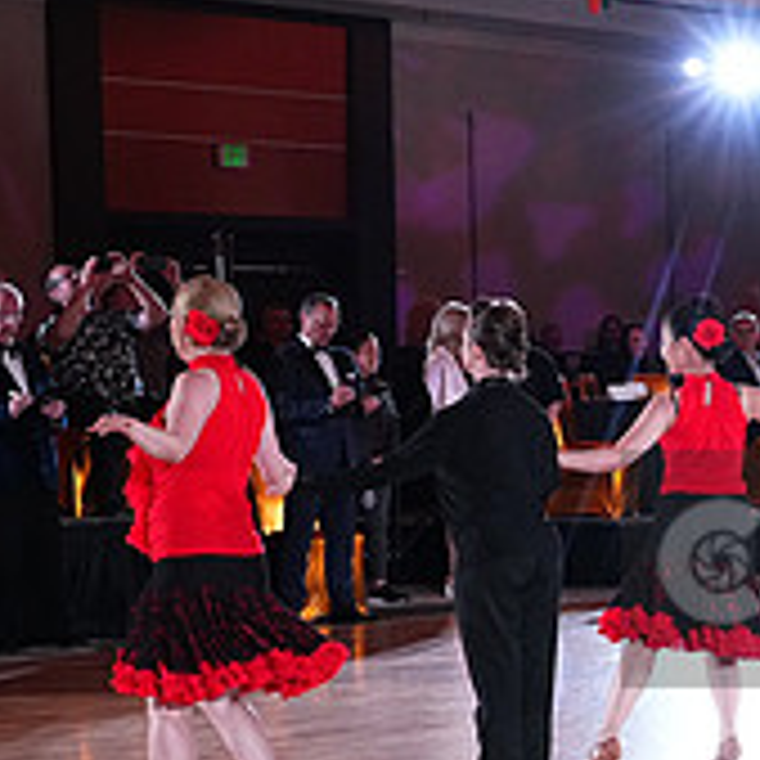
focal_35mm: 111
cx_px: 1111
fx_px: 2757
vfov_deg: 15.6
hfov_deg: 14.7
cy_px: 569
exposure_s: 1/400
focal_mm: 38
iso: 5000
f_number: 5.6
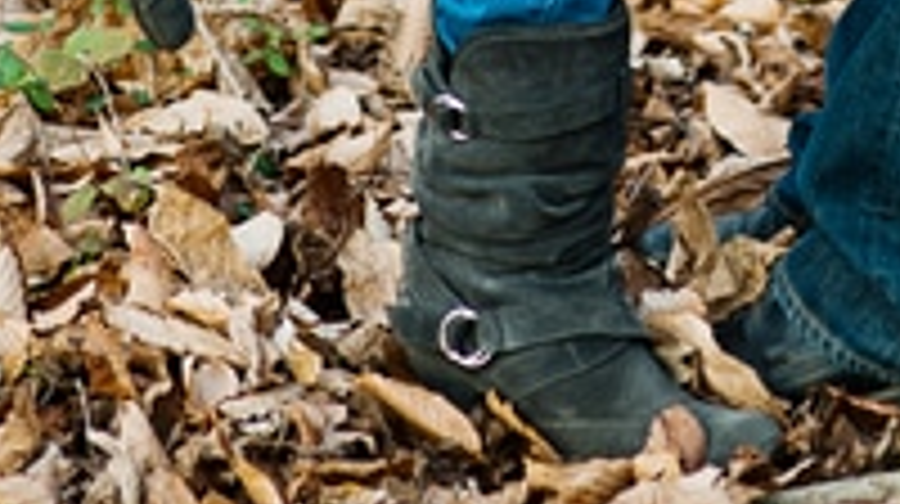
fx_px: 9583
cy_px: -1278
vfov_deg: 2.9
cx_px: 986
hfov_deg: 5.4
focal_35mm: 402
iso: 200
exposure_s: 1/200
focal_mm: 85
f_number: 2.5
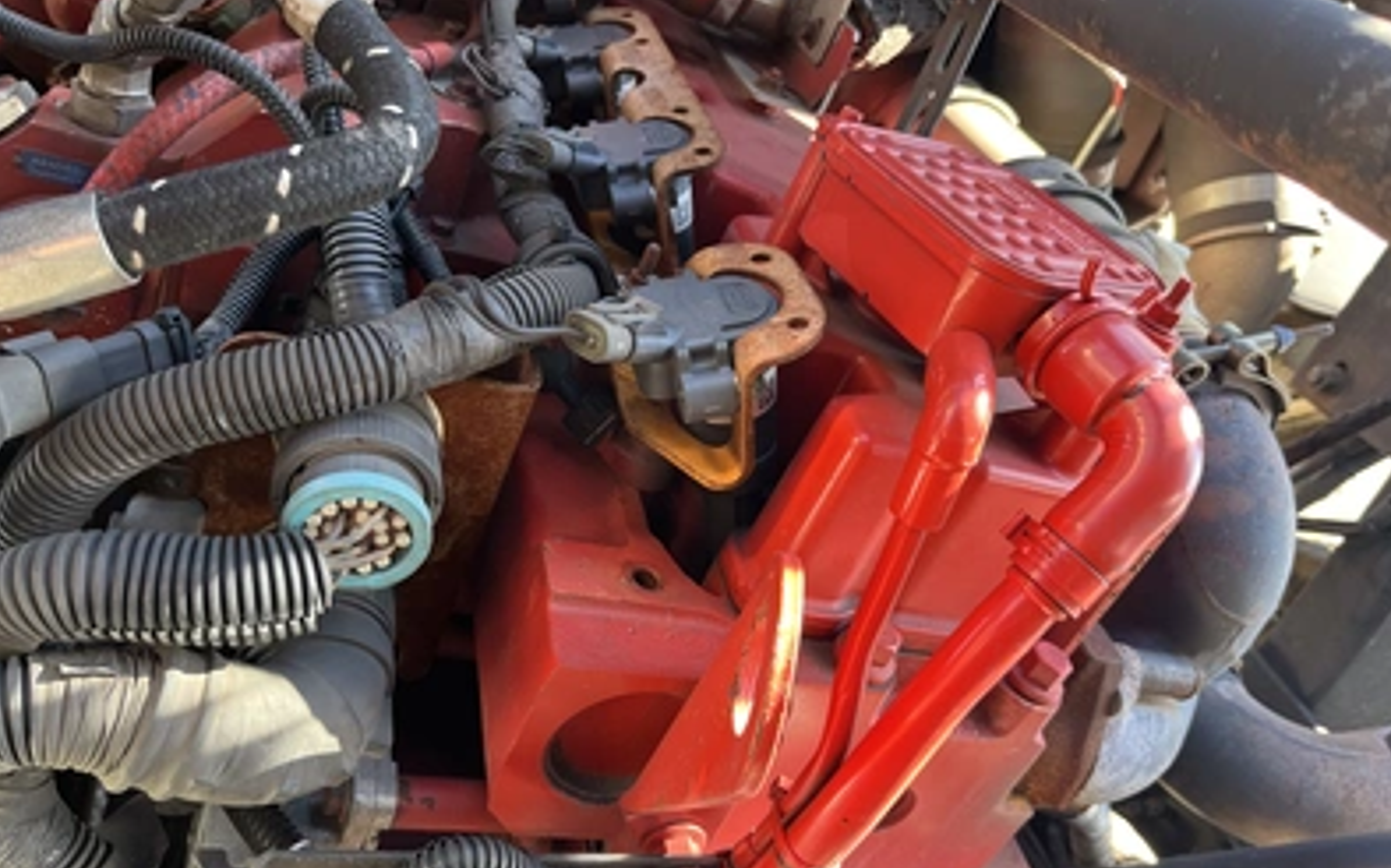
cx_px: 692
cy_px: 459
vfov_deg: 44.5
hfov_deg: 66.5
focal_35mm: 28
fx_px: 1061
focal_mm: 5.1
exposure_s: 1/121
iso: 125
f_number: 1.6
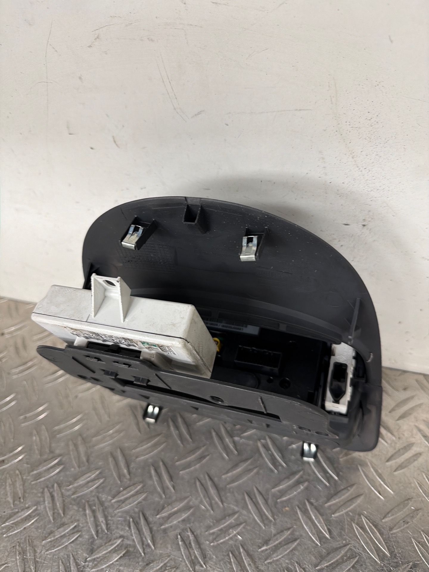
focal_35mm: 24
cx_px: 214
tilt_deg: -48.4
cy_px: 286
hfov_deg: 56.8
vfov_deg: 71.6
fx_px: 397
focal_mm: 6.76
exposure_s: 1/50
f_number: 1.78
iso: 160
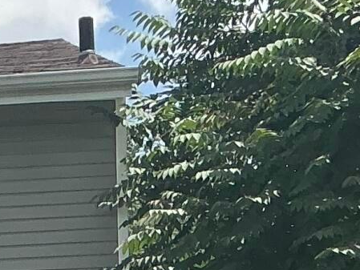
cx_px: -387
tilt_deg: +8.1
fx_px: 1945
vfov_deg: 7.7
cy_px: 469
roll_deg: +1.9
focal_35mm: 187
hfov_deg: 9.8
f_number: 1.8
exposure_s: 1/1786
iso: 25
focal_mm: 3
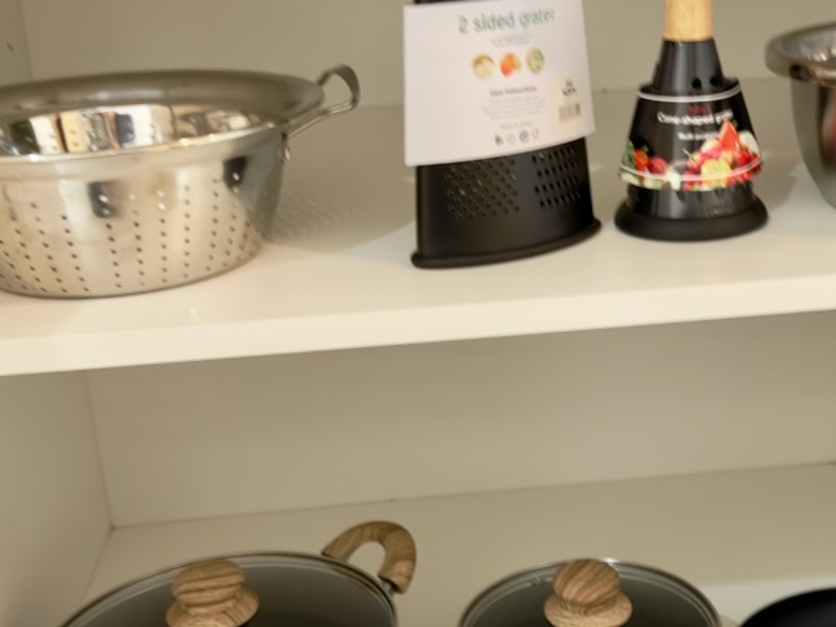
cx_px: 541
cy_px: 347
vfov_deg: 27.0
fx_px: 1304
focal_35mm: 54
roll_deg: +3.3
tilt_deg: -18.2
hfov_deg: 35.3
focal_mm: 6.76
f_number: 1.78
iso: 200
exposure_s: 1/33
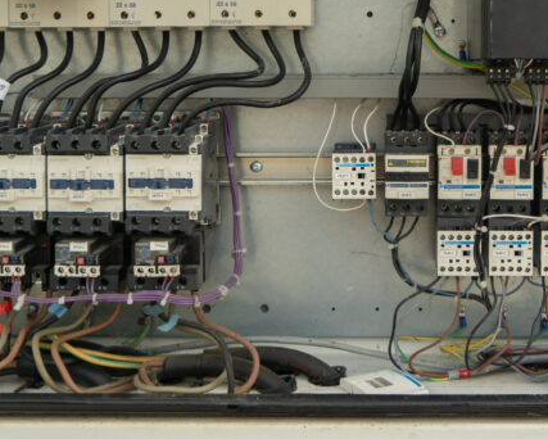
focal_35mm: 54
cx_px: 380
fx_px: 876
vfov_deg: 27.5
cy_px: 84
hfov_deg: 34.3
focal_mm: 24
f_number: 4
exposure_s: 1/640
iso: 500
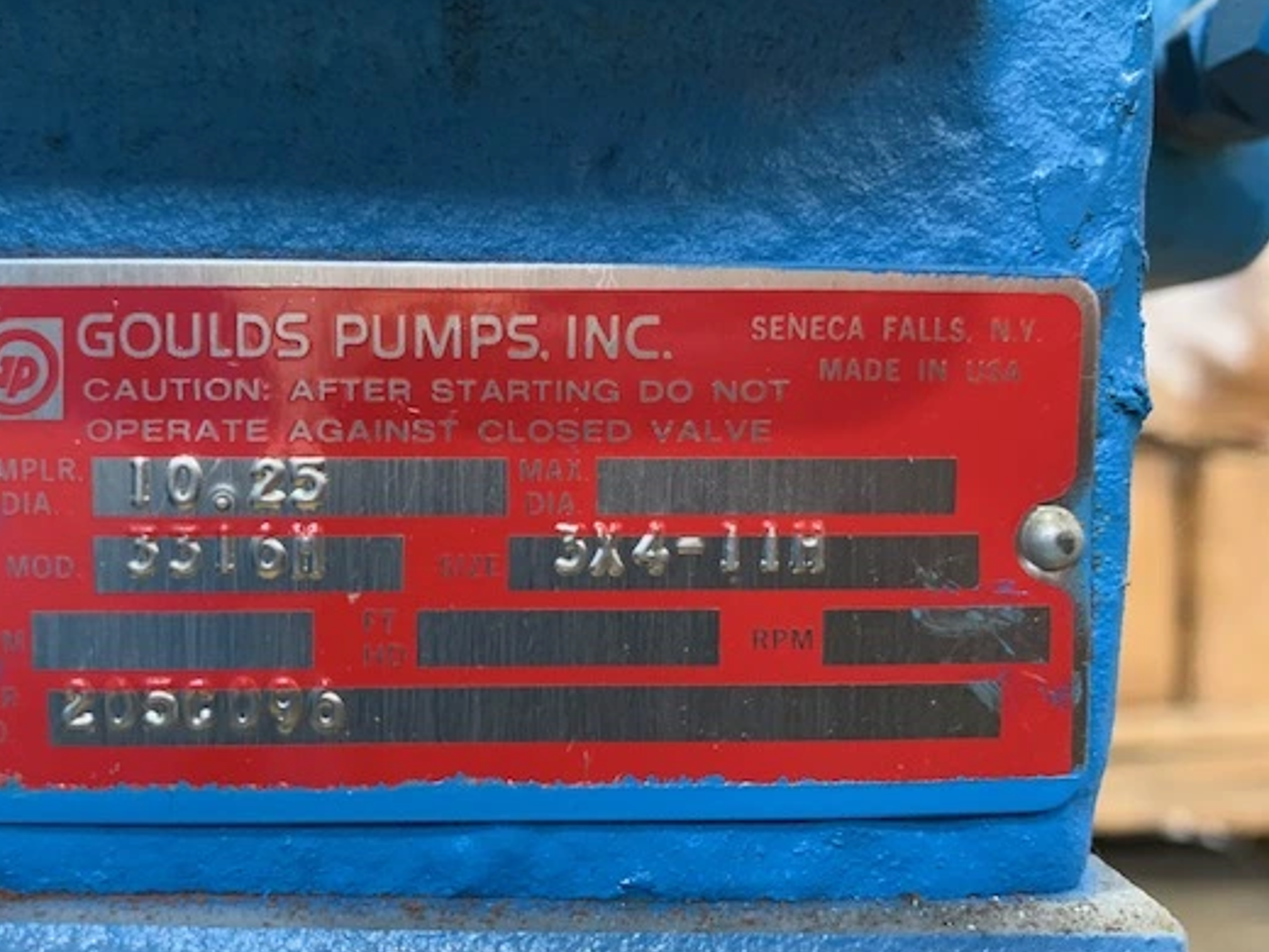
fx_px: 1173
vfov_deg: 44.1
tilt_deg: -5.3
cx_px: 491
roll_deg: -0.4
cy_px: 517
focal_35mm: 32
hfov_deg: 56.3
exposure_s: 1/40
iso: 400
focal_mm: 4.25
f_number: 1.8
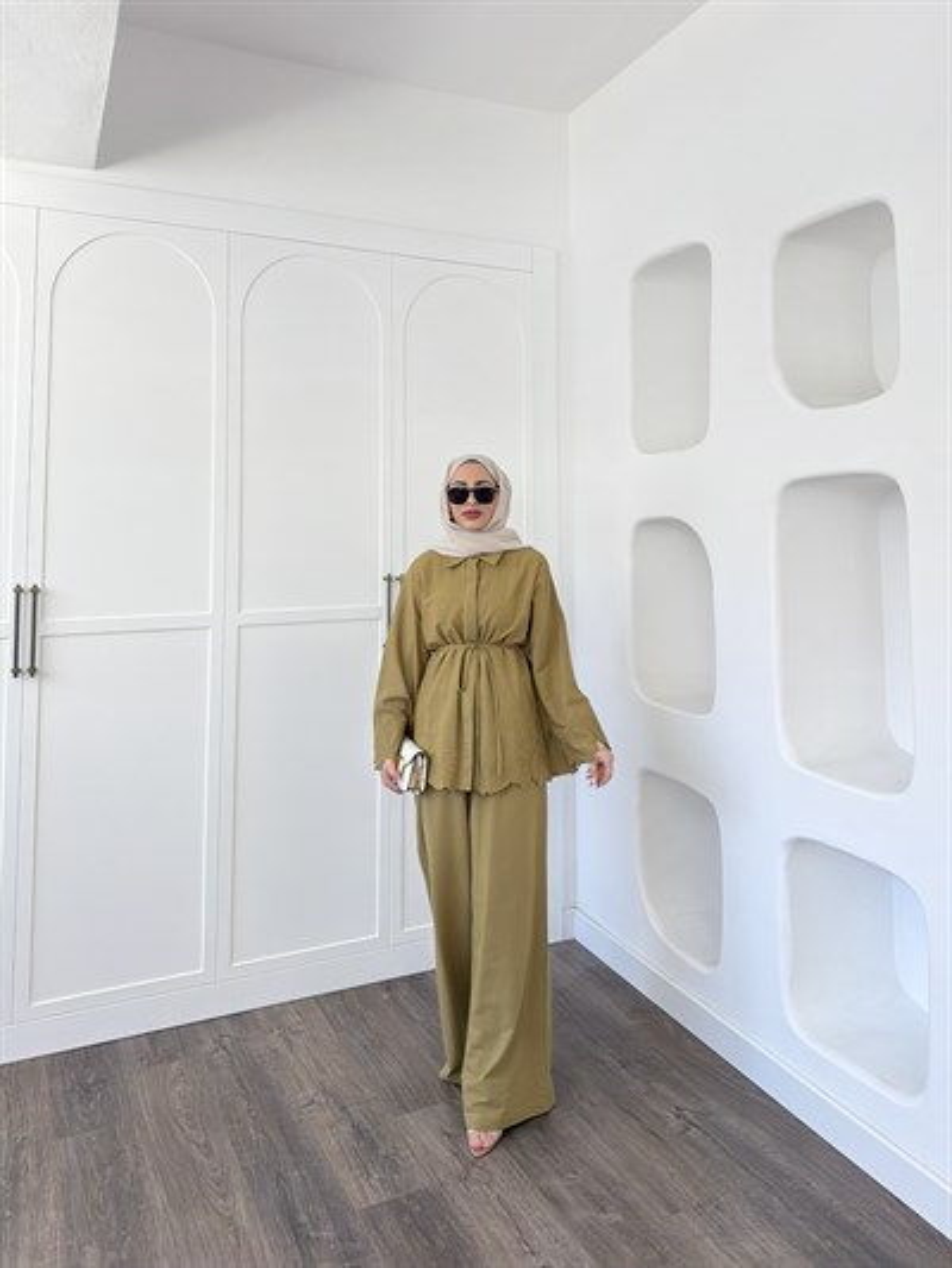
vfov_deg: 71.6
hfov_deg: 56.8
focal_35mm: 24
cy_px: 634
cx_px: 476
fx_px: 880
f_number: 1.78
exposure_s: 1/796
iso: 250
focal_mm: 6.76
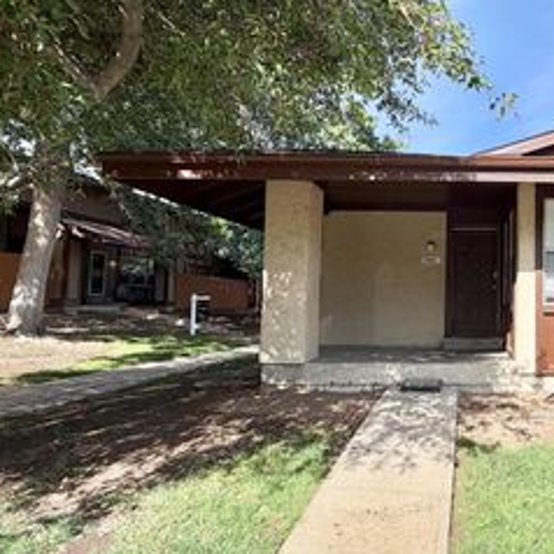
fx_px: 471
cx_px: 482
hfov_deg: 54.4
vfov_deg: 60.9
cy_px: 269
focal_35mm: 26
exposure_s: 1/770
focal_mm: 2.22
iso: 25
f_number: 2.2
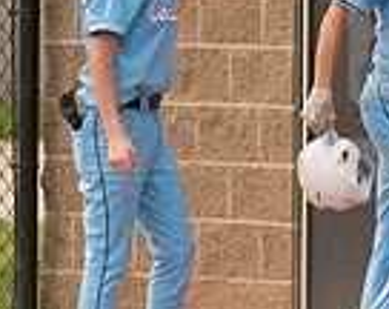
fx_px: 13822
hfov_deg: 1.6
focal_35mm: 1204
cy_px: 103
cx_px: 435
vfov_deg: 1.3
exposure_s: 1/2000
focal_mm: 200
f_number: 5.6
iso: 1000
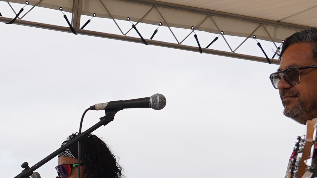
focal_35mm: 147
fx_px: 1235
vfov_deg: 8.1
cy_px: 226
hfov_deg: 14.2
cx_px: -50
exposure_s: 1/320
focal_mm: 30
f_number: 5.6
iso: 100
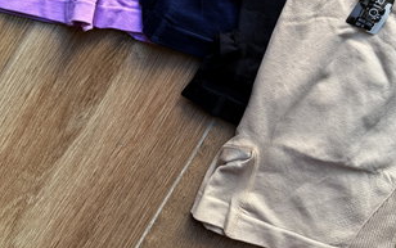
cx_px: 213
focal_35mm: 44
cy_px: -56
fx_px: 475
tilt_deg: -85.4
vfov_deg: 25.9
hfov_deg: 45.2
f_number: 1.78
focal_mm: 6.76
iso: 50
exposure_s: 1/125
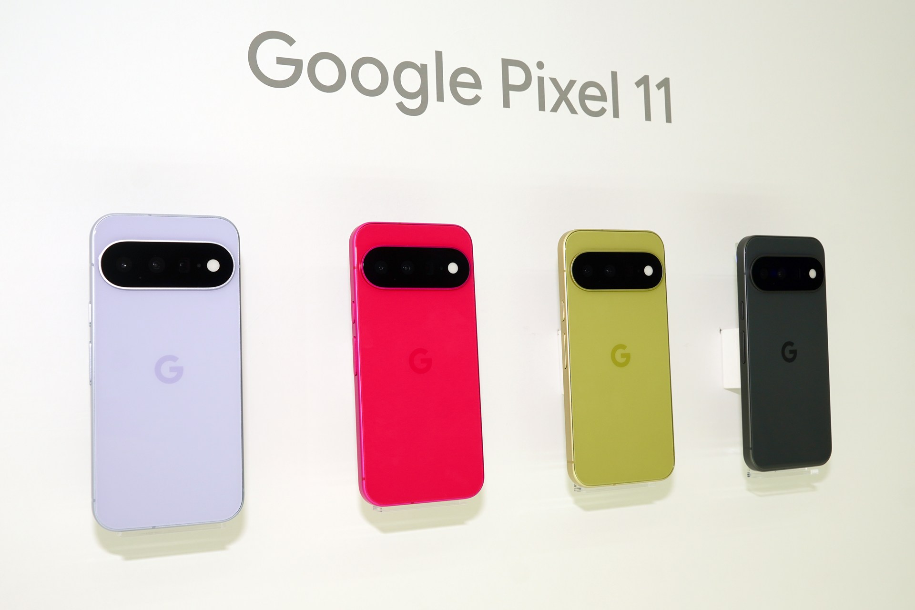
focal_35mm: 38
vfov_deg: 34.7
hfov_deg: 50.2
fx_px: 976
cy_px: 305
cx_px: 458
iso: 100
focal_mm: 25.6
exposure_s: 1/160
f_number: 8
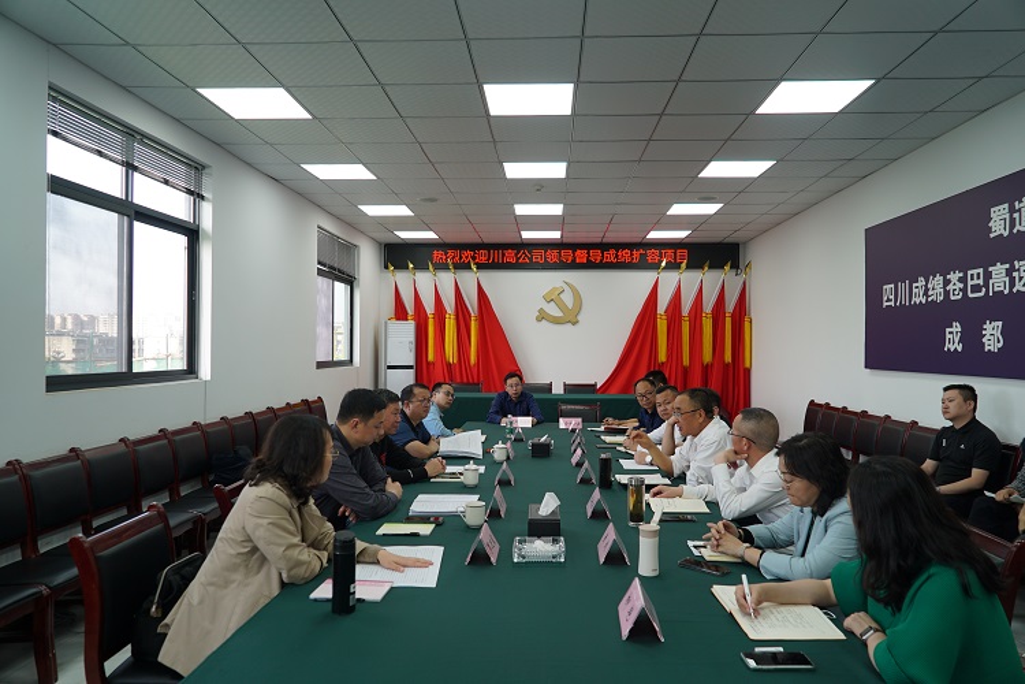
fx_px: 683
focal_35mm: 24
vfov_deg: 53.1
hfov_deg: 73.7
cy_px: 342
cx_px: 512
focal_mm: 24
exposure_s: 1/60
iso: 125
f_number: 4
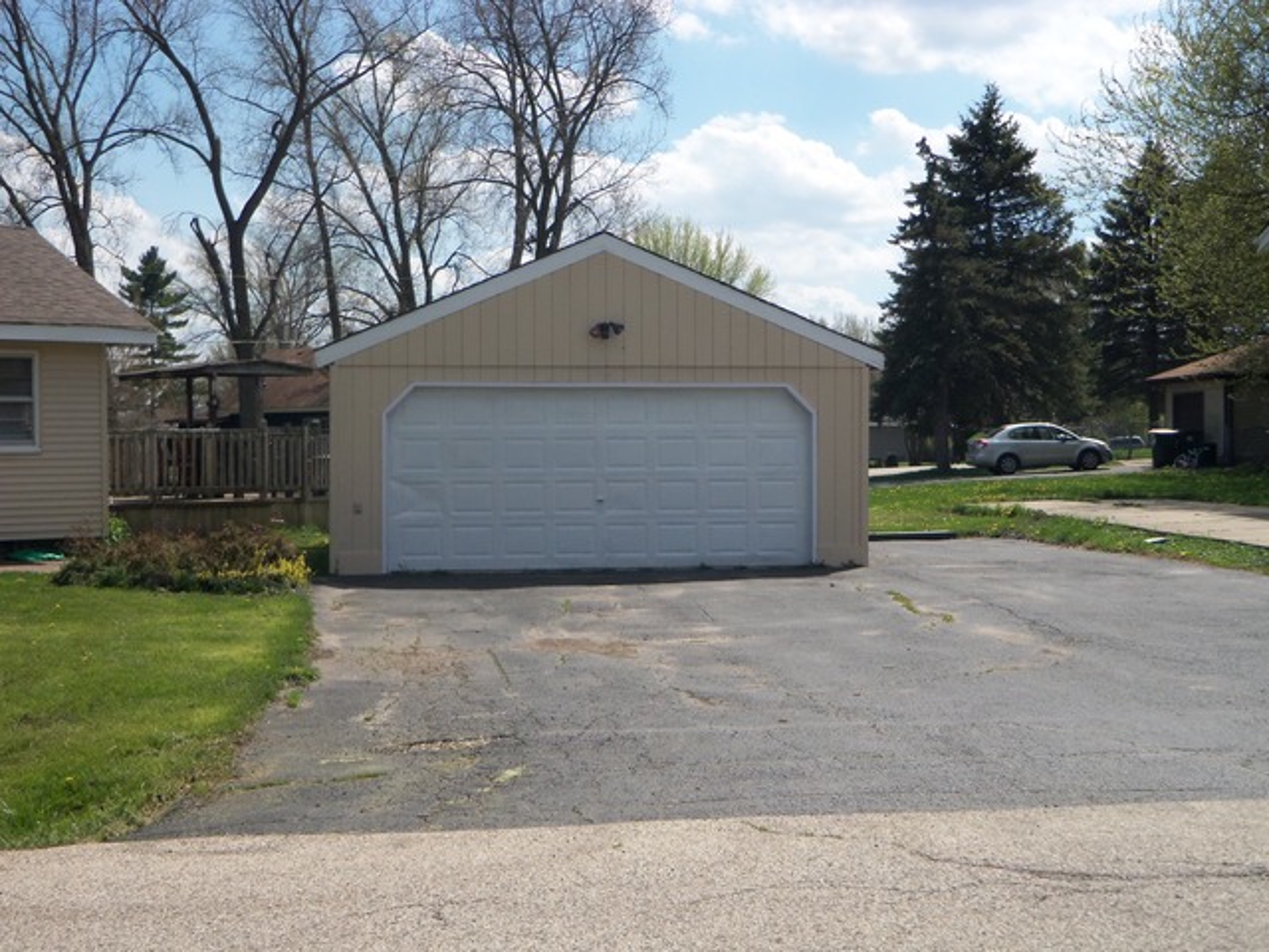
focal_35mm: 49
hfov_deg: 38.9
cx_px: 634
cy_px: 476
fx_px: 1796
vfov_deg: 29.7
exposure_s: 1/500
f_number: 4.6
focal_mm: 8.7
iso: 64
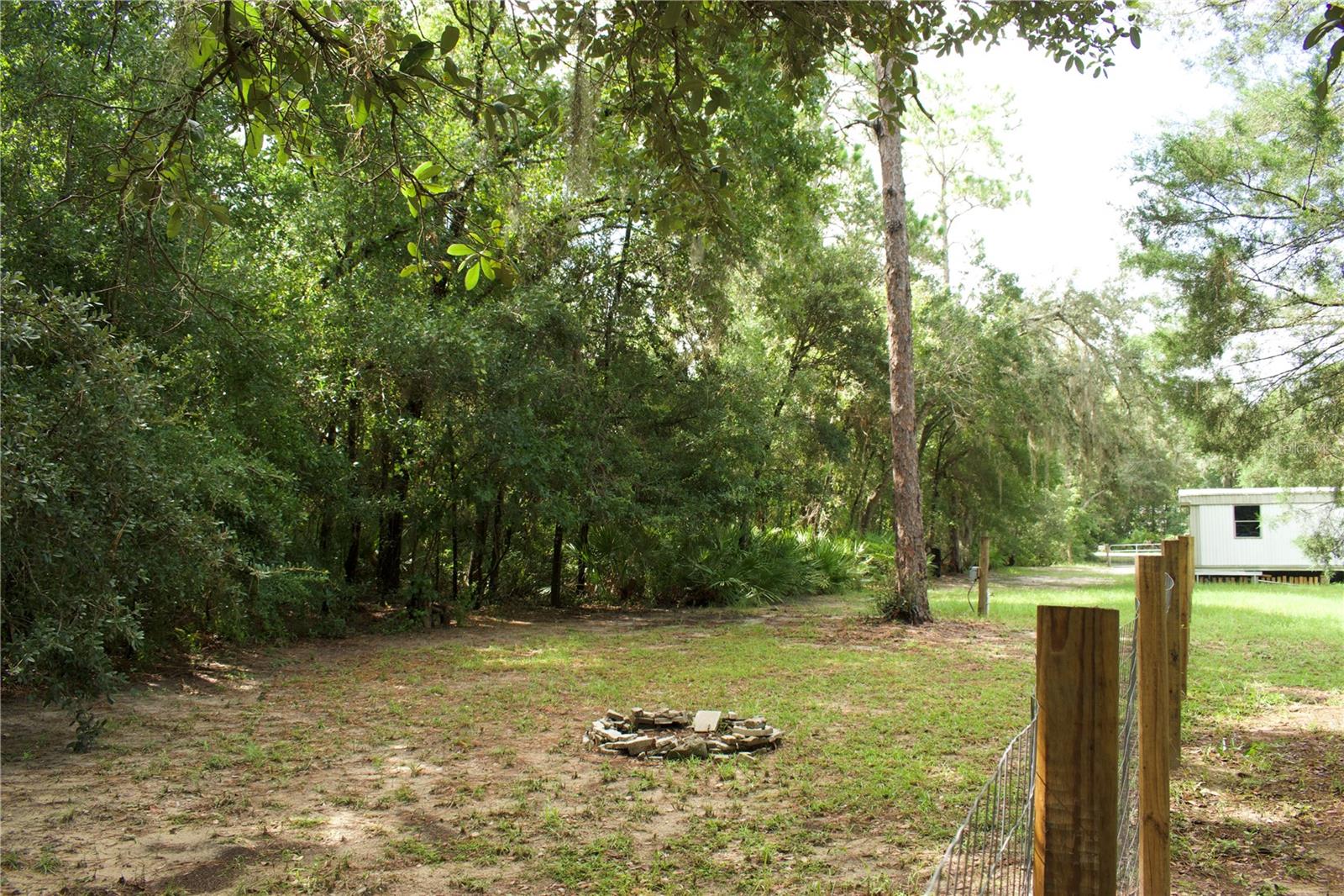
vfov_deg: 47.9
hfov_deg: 67.4
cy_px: 448
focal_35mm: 27
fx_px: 1008
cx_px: 672
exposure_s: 1/125
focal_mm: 18
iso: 400
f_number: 8
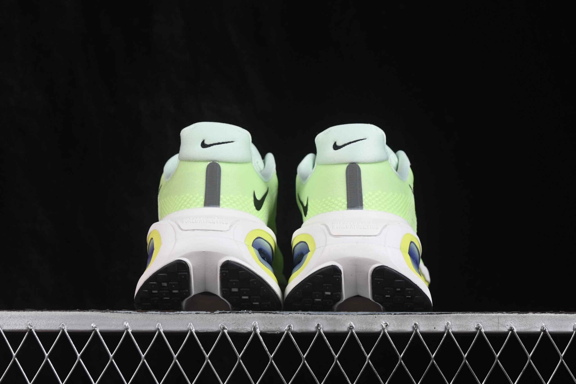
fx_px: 1200
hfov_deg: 27.0
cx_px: 288
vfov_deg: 18.2
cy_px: 192
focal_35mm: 75
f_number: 8
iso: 160
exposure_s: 1/80
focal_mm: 50
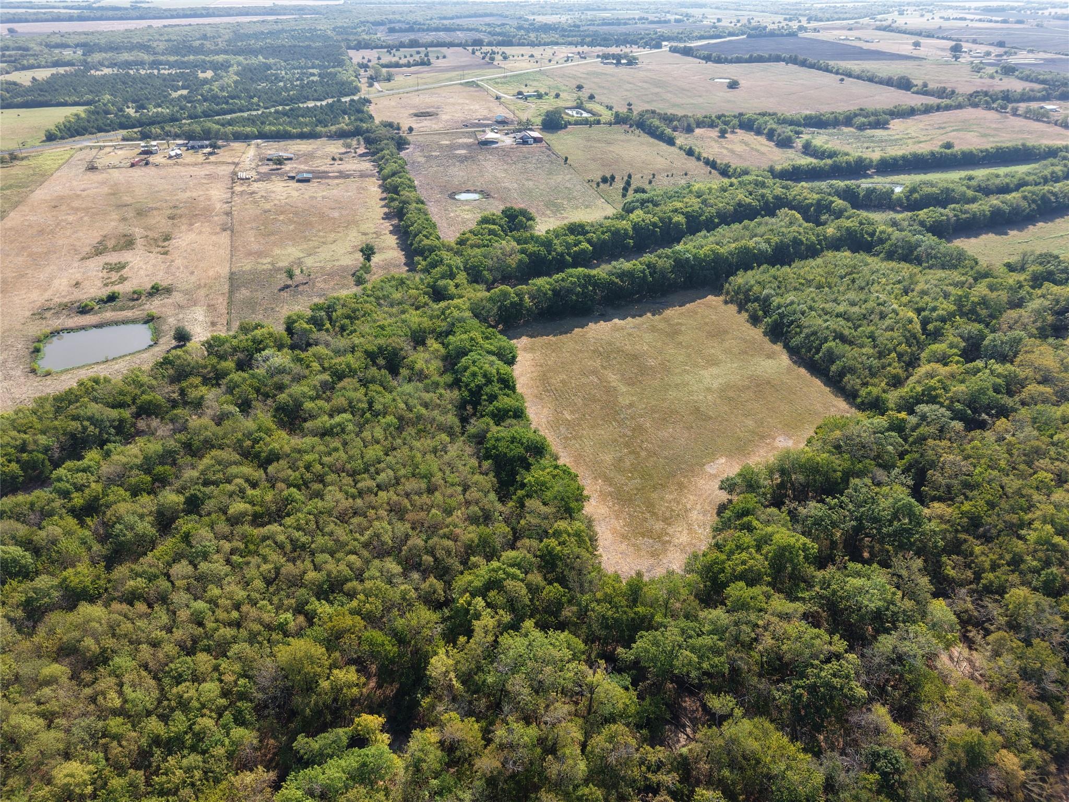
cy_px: 401
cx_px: 534
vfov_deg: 56.8
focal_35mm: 24
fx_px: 741
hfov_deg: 71.6
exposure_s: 1/1250
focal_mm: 8.67
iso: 100
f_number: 1.8
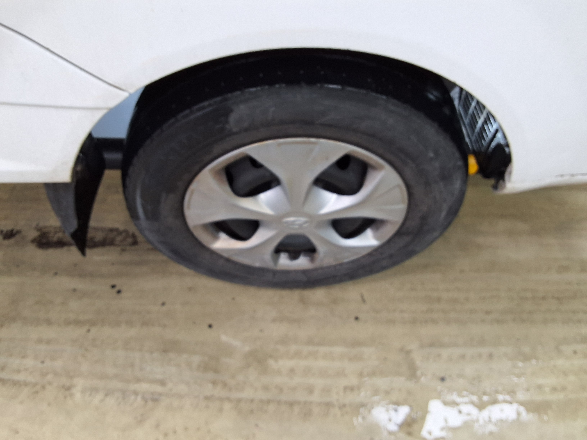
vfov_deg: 49.7
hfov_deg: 63.4
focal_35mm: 28
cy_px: 220
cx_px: 294
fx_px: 475
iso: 64
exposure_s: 1/40
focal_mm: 2.91
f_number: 1.9
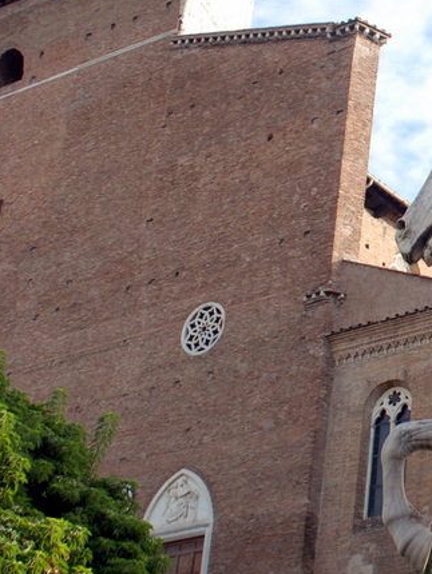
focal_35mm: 94
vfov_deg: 20.8
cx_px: 662
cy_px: 258
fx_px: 1563
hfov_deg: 14.6
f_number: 6.3
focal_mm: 28
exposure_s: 1/160
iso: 100
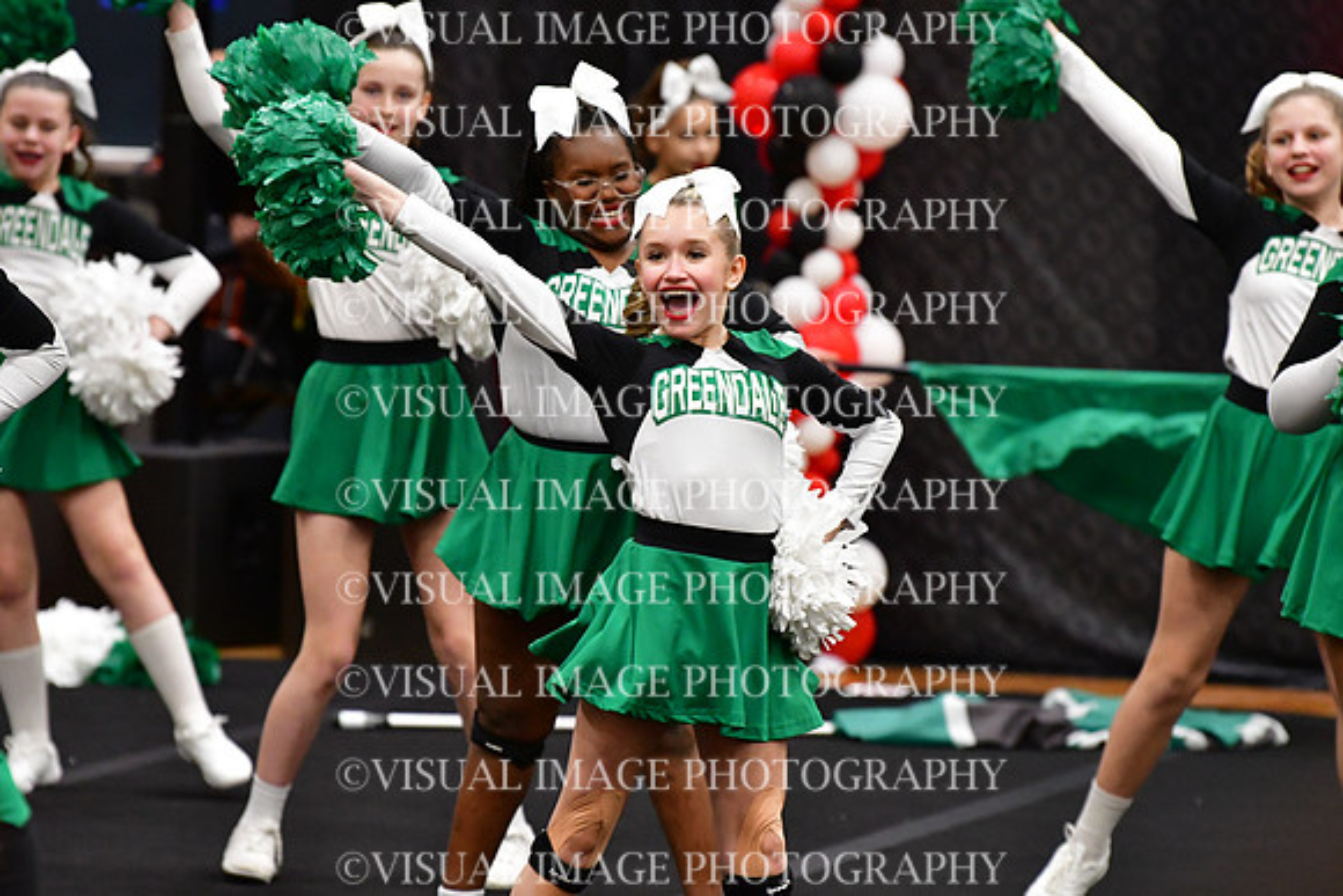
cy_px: 448
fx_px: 11194
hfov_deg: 6.9
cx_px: 672
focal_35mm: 300
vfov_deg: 4.6
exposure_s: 1/500
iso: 5000
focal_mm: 200
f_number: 3.5
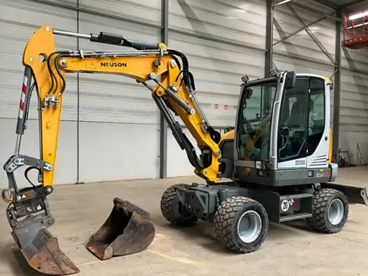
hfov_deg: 56.8
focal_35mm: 32
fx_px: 340
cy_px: 152
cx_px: 179
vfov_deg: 44.1
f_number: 1.8
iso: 80
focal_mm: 3
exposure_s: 1/60
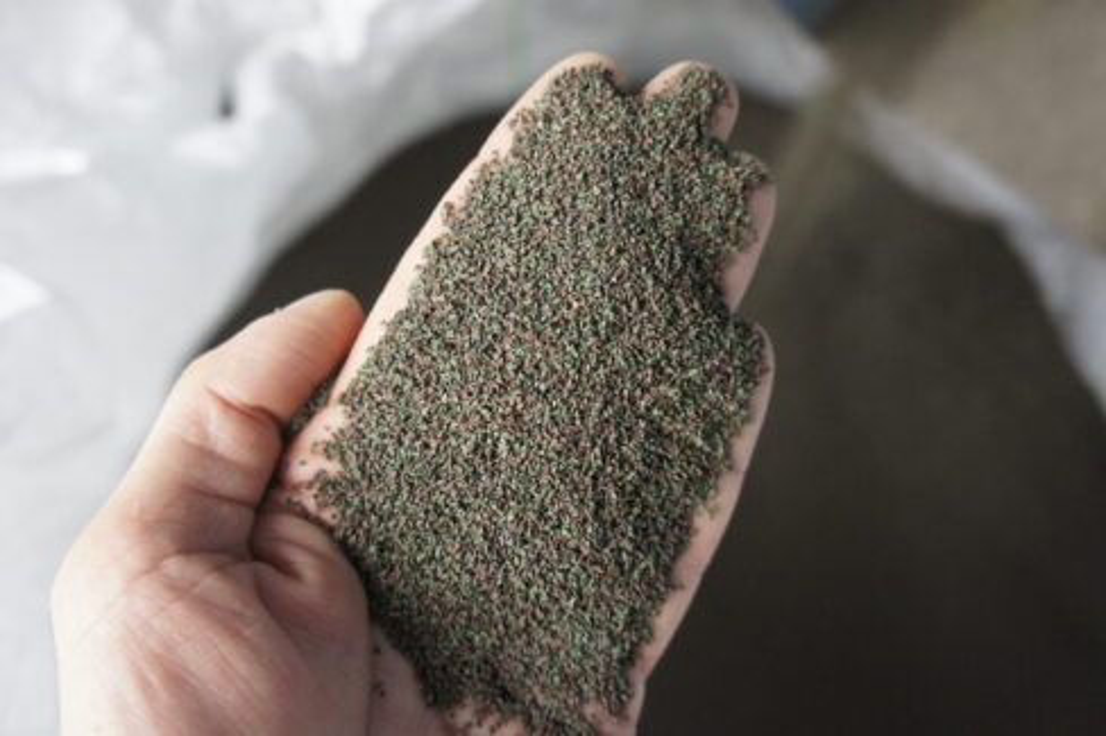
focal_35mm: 32
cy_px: 368
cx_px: 553
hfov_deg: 59.5
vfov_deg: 41.7
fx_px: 967
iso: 1600
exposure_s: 1/100
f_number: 4
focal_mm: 21
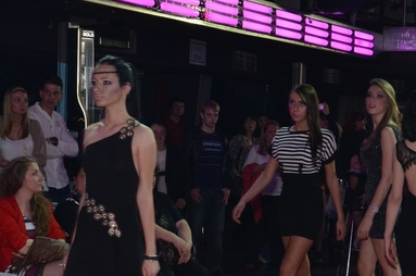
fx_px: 992
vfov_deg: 15.7
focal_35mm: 86
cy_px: 224
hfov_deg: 23.6
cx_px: 280
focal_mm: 28
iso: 640
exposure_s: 1/60
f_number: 6.3
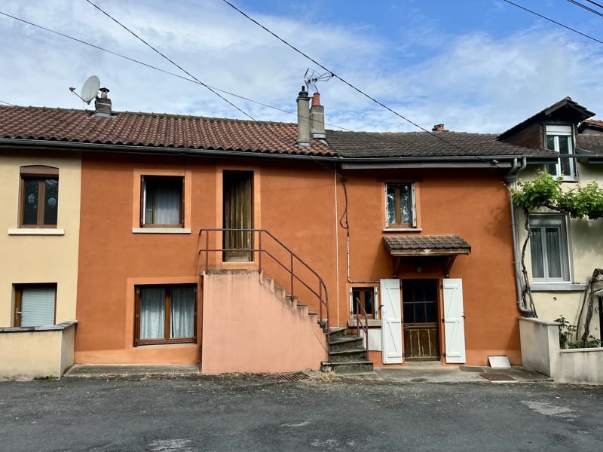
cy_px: 226
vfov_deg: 53.1
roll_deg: +1.3
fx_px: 453
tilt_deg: +3.3
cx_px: 302
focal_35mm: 26
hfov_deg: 67.3
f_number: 1.6
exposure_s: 1/2358
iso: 50
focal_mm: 5.1
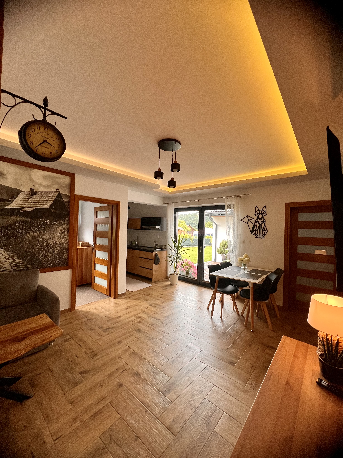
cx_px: 172
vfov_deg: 106.2
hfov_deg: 89.9
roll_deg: -1.2
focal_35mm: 13
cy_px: 229
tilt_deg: +1.0
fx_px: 172
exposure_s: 1/99
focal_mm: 1.57
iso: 125
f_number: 1.8
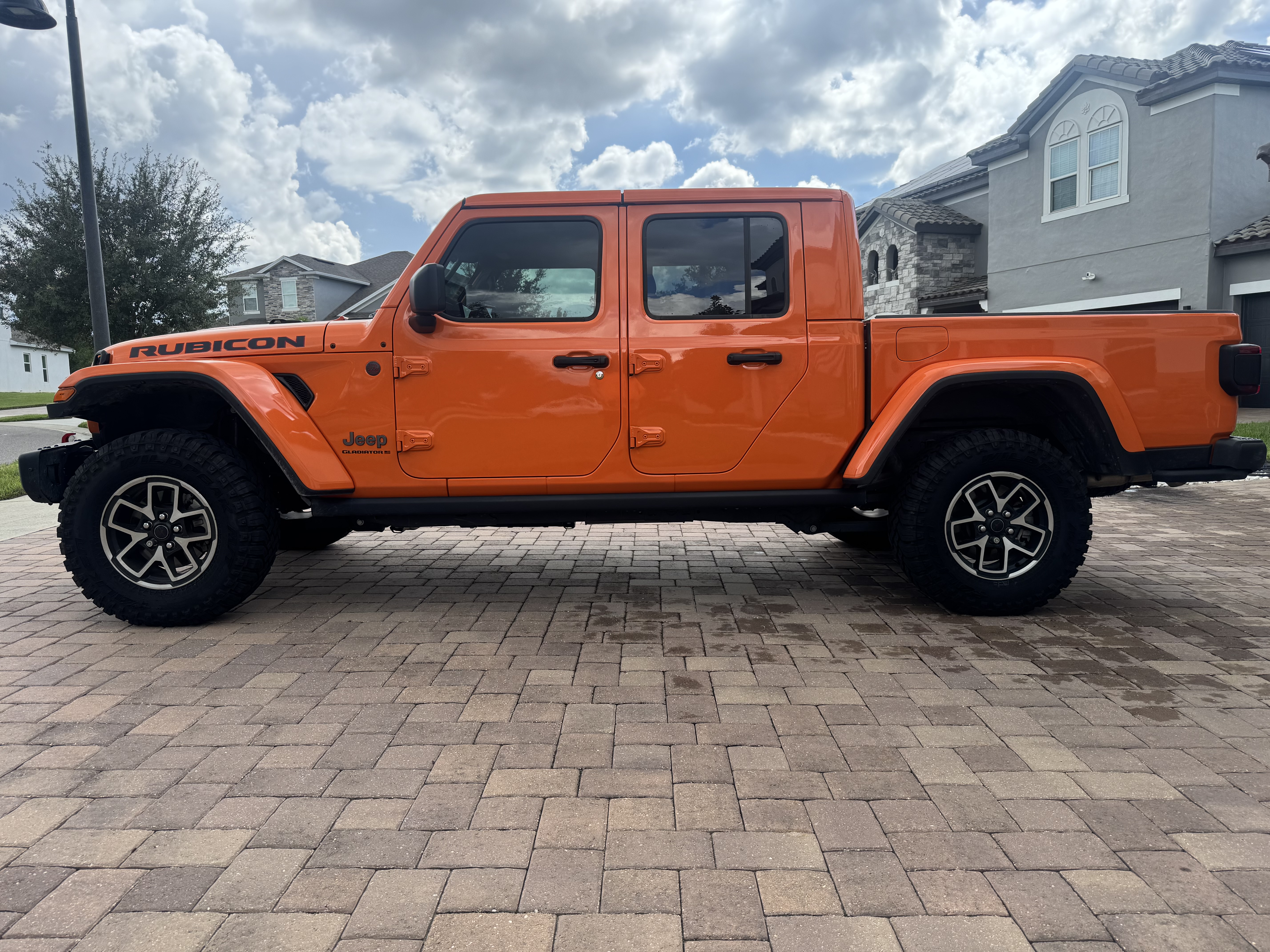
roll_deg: +1.6
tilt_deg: -5.7
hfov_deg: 71.6
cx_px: 635
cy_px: 476
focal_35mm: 24
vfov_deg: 56.8
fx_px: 881
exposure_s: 1/1869
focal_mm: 6.76
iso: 80
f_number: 1.78
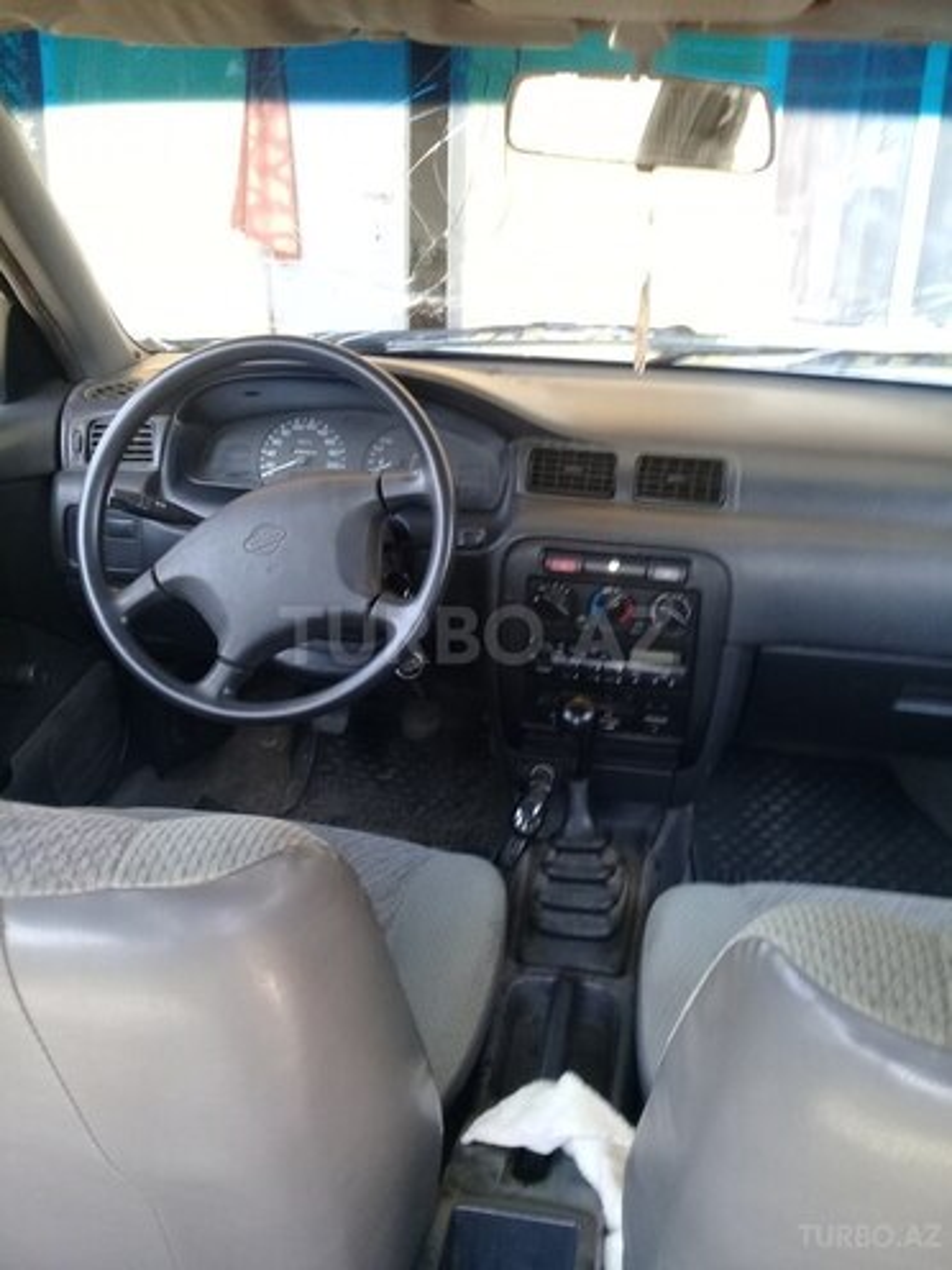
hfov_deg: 45.4
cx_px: 476
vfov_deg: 58.4
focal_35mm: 31
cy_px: 635
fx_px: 1137
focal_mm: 3.3
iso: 50
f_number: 2.2
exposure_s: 1/33
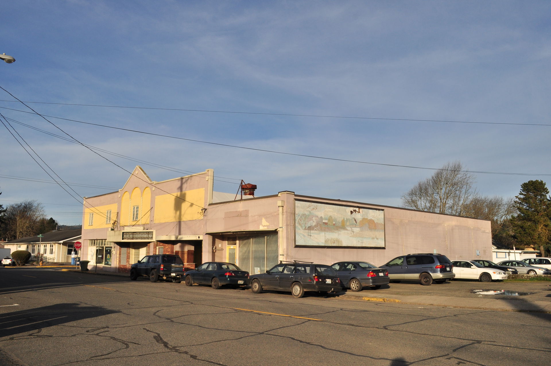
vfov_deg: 43.5
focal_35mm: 30
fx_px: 459
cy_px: 183
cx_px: 276
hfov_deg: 62.0
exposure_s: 1/500
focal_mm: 20
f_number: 11
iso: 200
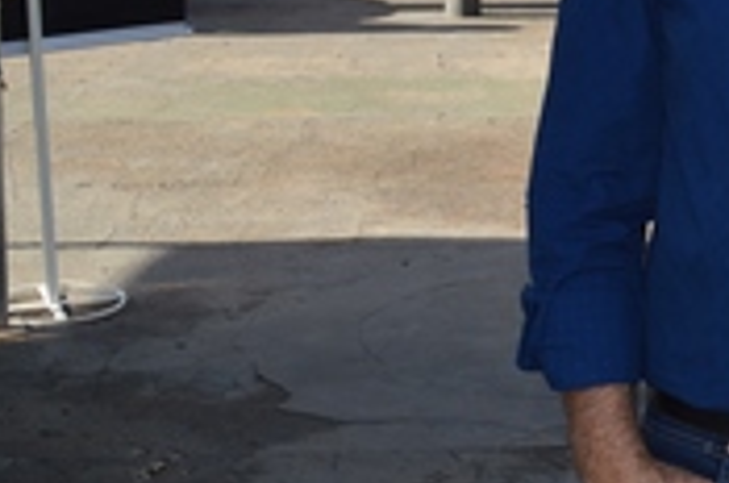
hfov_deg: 14.0
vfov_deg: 10.3
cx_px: 1258
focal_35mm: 132
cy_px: 46
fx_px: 2668
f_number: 7.1
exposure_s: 1/200
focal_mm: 24
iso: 100
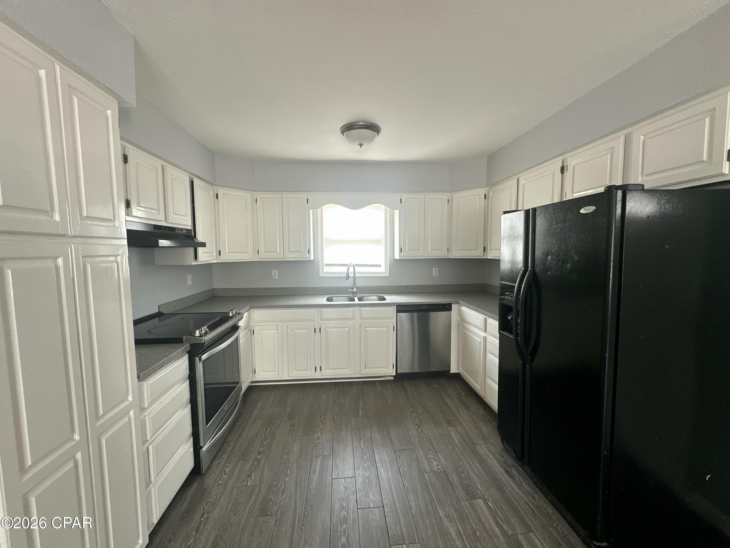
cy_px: 274
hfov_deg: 102.1
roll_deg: -0.5
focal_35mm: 14
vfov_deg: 85.7
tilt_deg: -5.0
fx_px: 295
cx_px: 365
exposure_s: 1/60
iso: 200
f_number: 2.2
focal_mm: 2.22
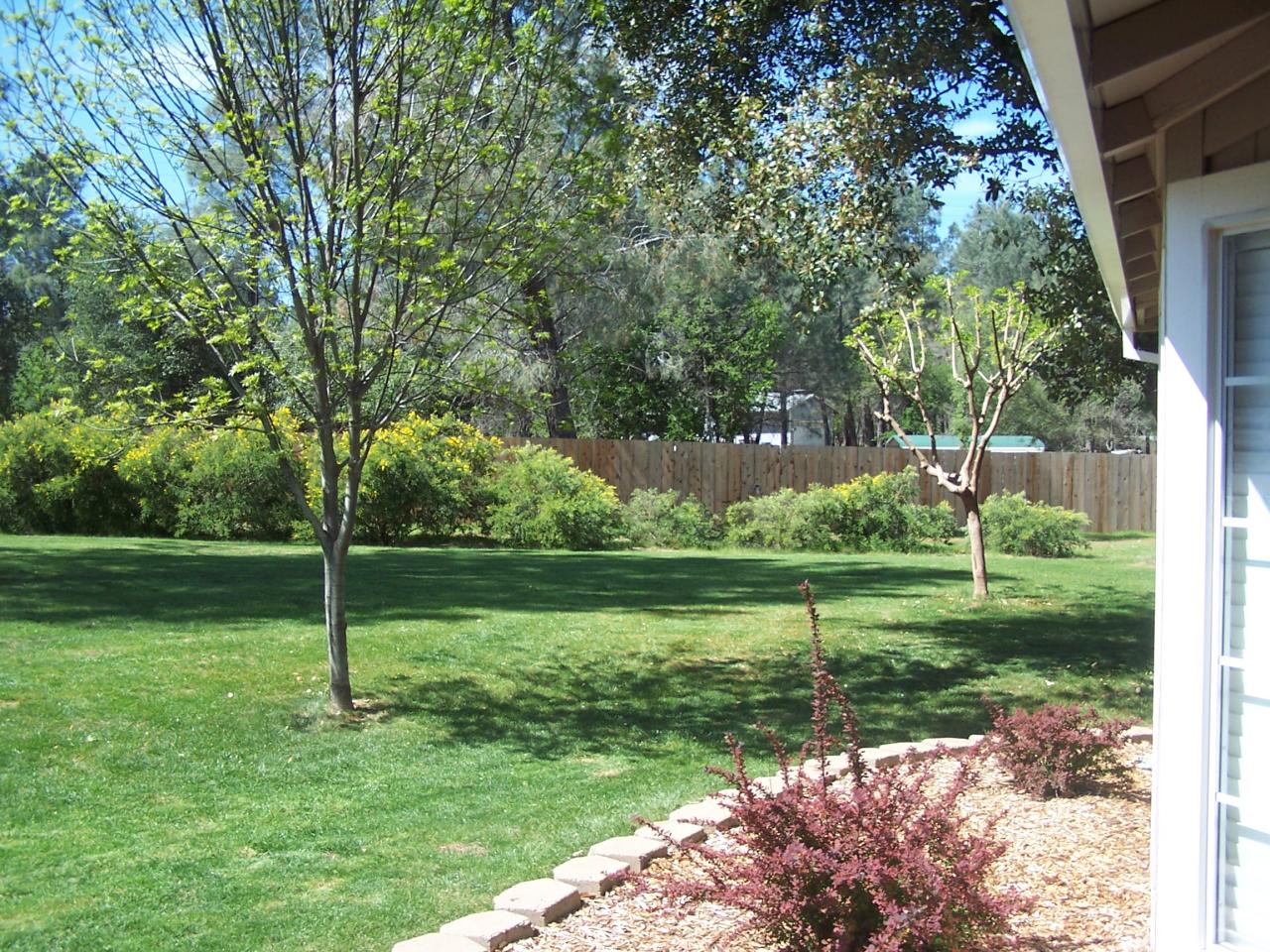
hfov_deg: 49.0
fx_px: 1394
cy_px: 476
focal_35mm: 38
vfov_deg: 37.7
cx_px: 635
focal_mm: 6.3
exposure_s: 1/500
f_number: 2.8
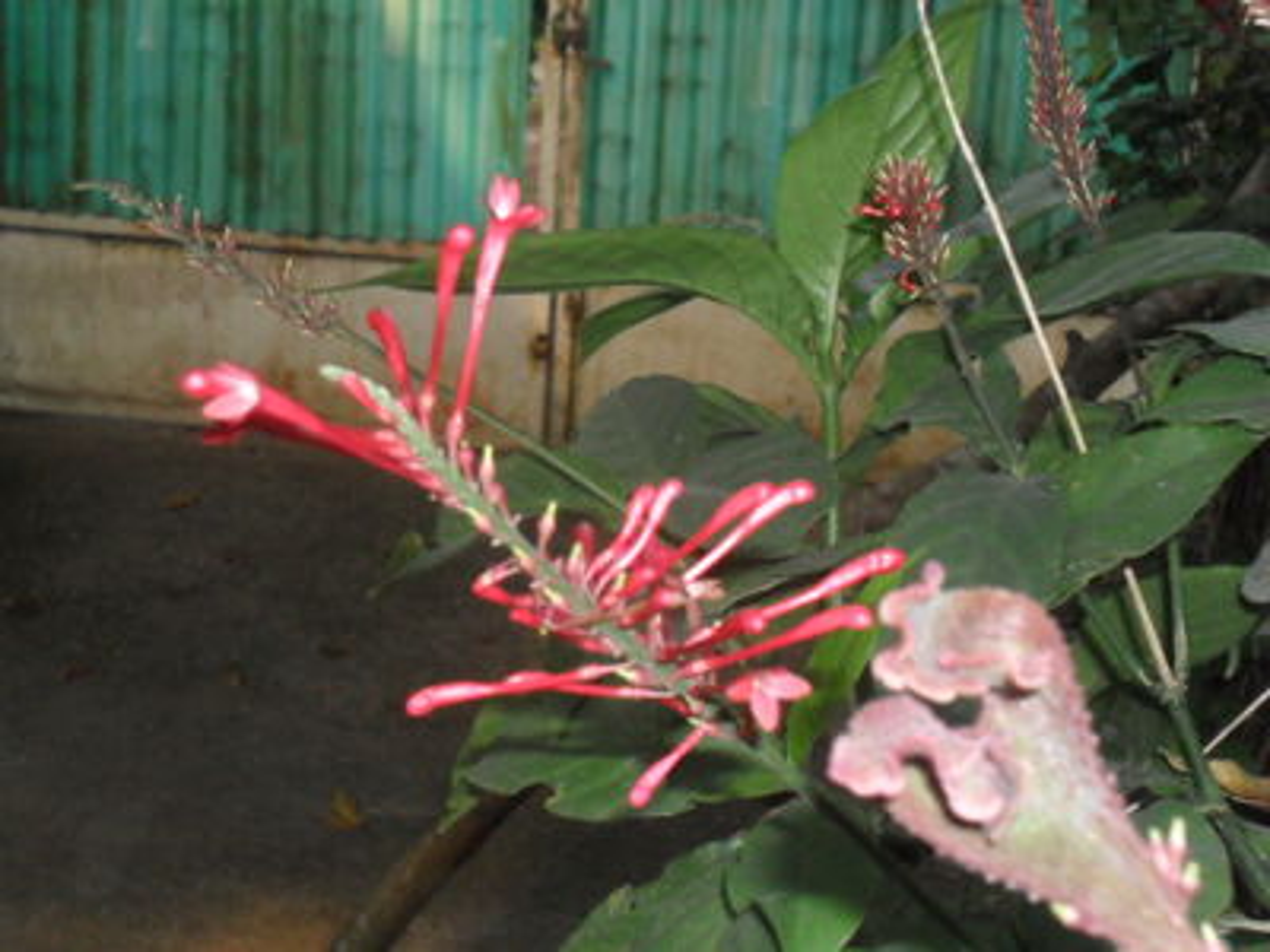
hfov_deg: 30.7
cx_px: 635
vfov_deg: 23.3
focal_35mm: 63
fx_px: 2311
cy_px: 476
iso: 400
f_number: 14.1
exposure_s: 1/60
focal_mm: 11.2
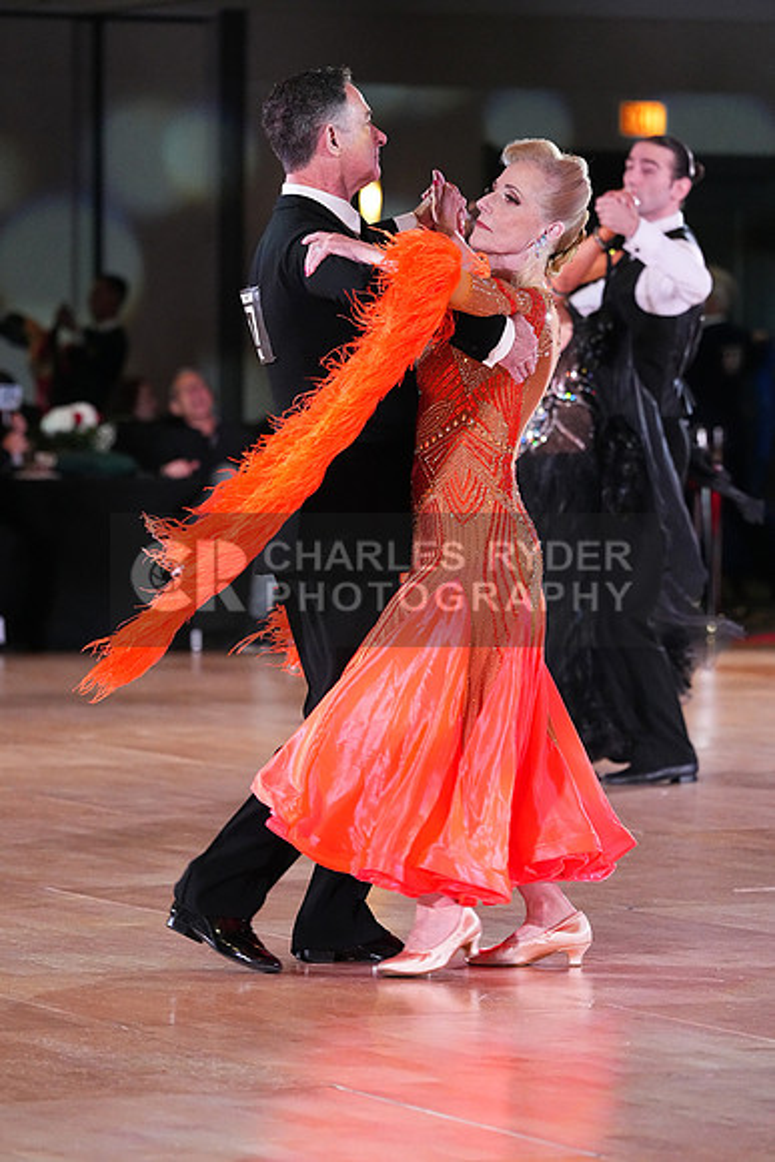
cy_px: 581
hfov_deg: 7.3
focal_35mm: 187
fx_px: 6034
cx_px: 388
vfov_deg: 11.0
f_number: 5
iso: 8000
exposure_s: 1/400
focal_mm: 187
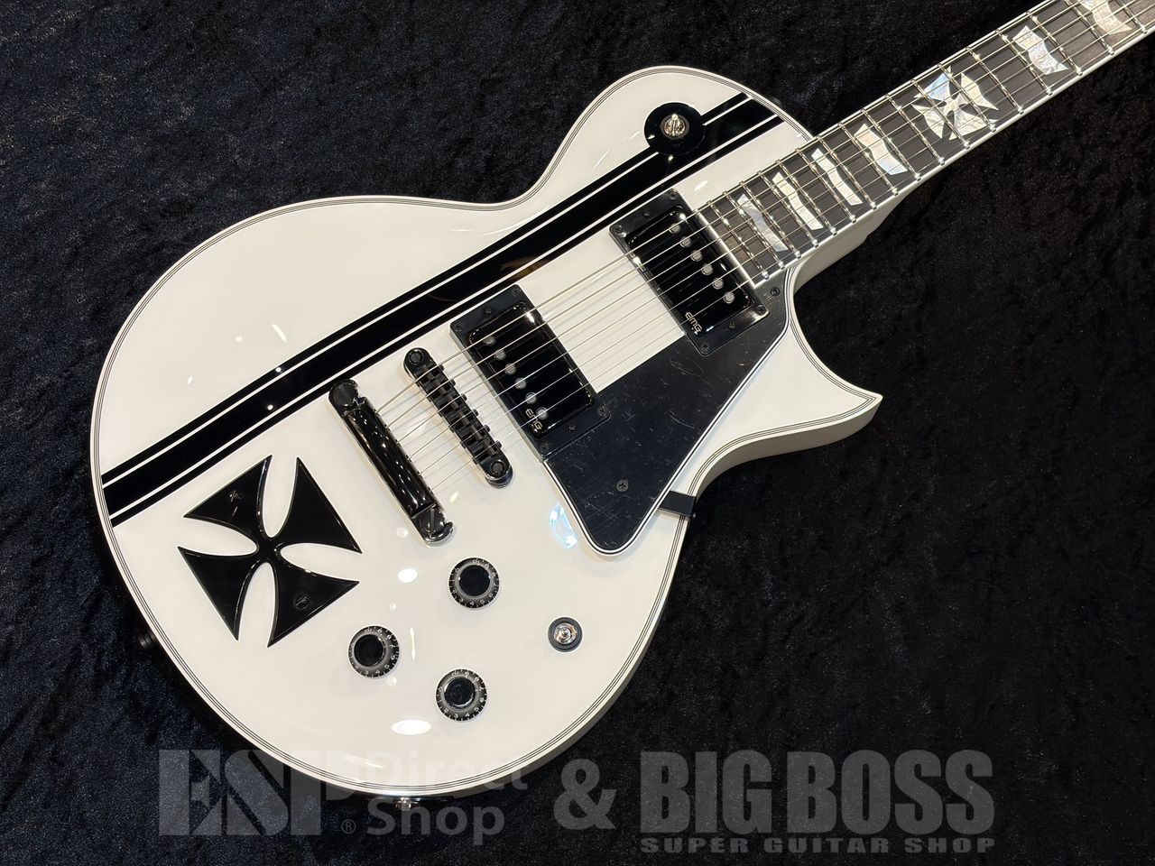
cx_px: 578
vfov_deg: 28.0
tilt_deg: -69.7
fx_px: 1735
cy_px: 433
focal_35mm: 52
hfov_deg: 36.8
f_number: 1.6
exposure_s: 1/60
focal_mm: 5.96
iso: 64
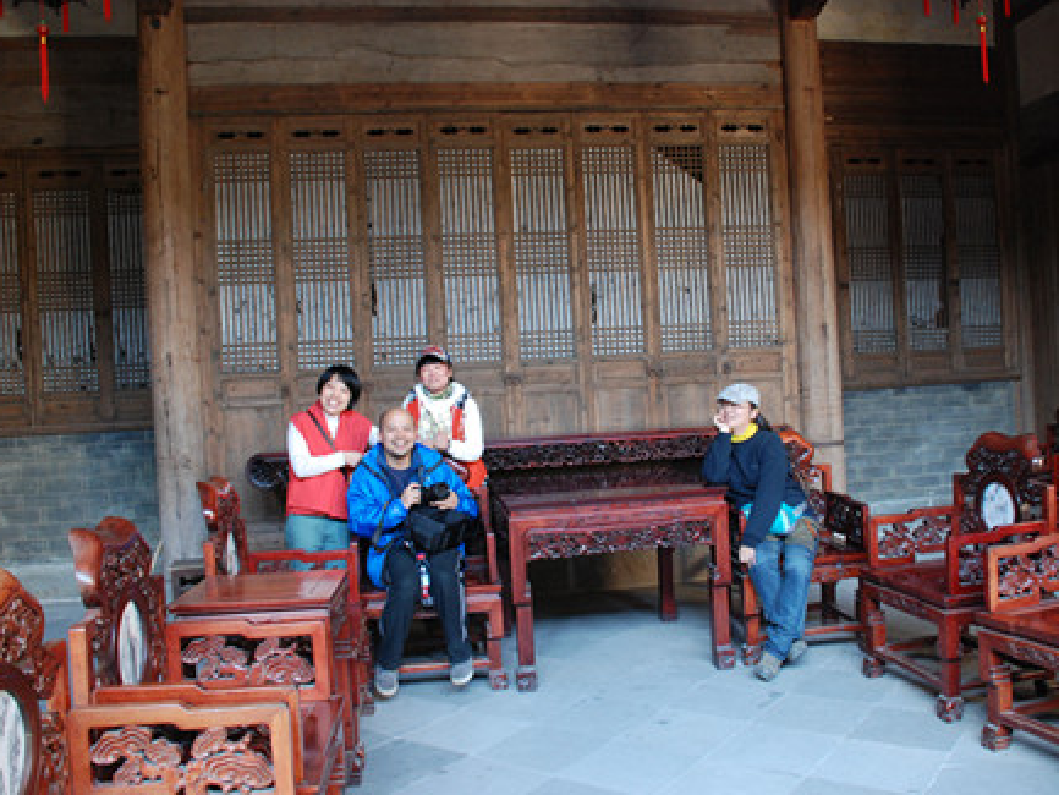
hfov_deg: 59.9
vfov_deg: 46.8
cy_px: 401
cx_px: 575
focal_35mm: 30
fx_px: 918
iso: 640
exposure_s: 1/30
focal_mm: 18
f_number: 4
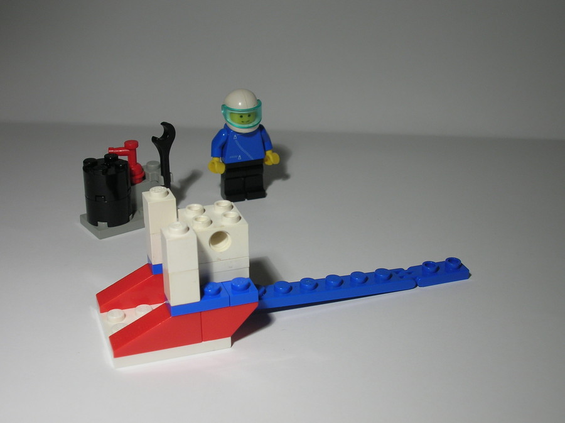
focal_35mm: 54
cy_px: 212
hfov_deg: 35.6
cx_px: 282
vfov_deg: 27.0
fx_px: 880
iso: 50
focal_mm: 9
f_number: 3.4
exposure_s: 1/38.1
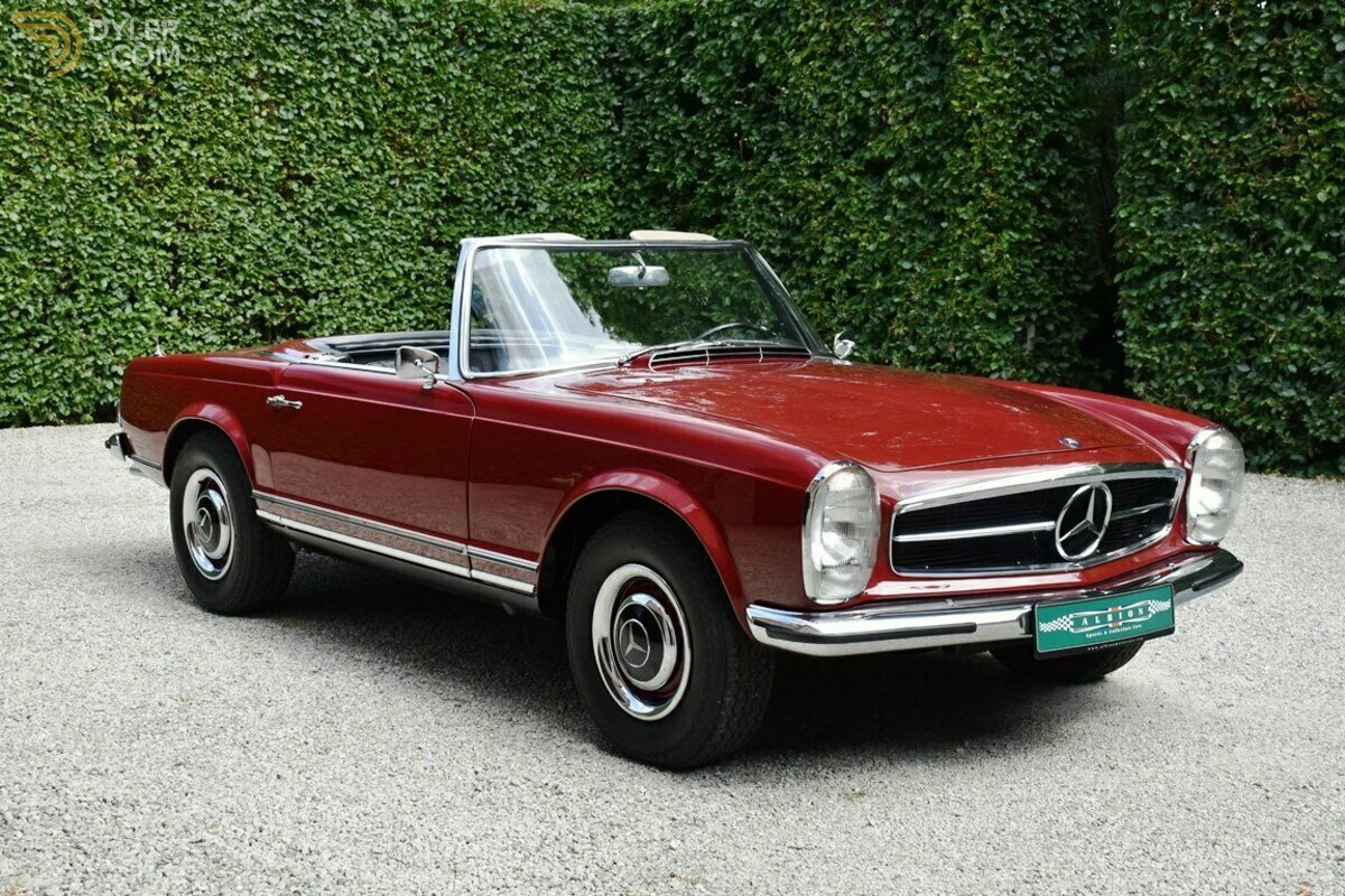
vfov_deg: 29.9
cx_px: 672
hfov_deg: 43.6
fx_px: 1681
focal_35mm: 45
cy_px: 448
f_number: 5.6
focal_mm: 30
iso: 320
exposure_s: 1/250
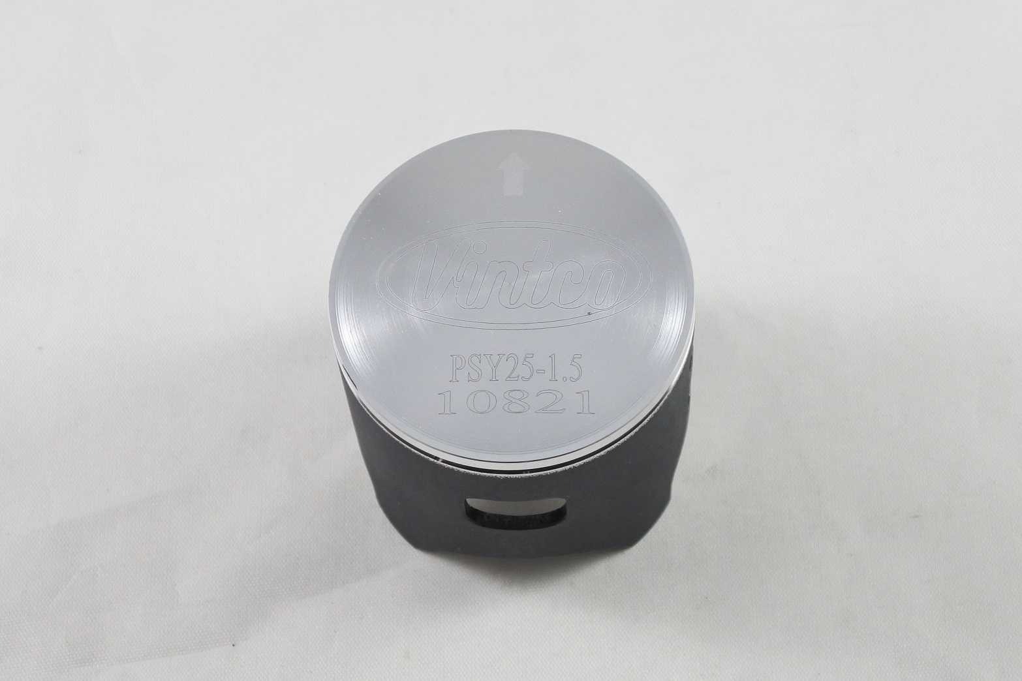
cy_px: 340
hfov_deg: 41.1
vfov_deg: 28.1
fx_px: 1363
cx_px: 511
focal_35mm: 48
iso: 500
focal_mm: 18
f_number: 4.5
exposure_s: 1/125
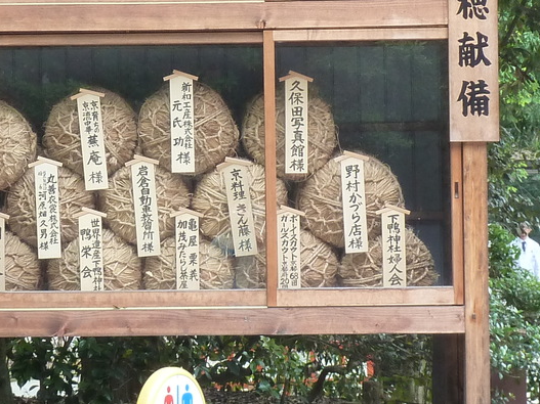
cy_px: 131
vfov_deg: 8.9
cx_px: 129
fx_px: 2605
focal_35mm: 167
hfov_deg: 11.8
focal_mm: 9.1
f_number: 3.9
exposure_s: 1/40
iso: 160
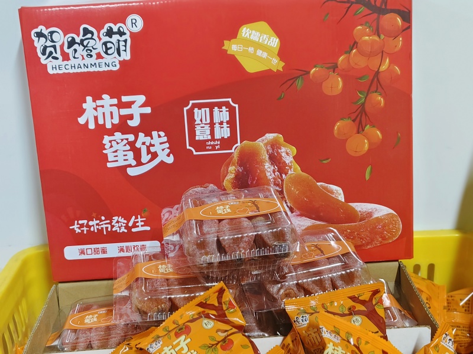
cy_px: 177
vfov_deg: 31.5
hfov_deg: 41.2
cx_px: 236
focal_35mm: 46
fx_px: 629
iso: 779
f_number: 4
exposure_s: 1/50
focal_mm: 5.56
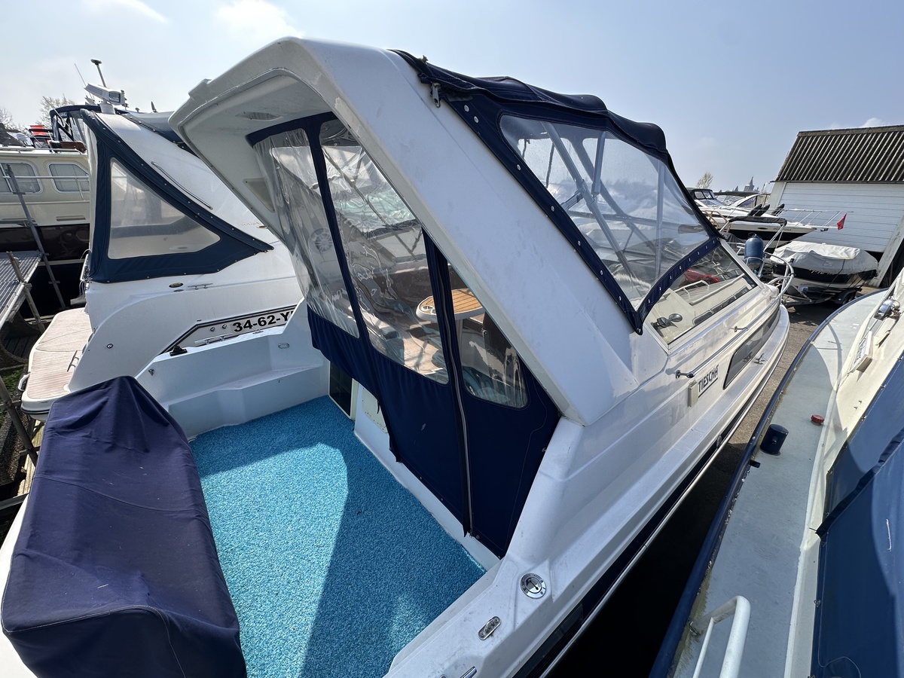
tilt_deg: -22.5
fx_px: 366
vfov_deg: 85.7
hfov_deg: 102.1
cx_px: 452
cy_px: 339
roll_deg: -2.8
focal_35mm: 14
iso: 40
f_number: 2.2
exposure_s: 1/1024
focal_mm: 2.22
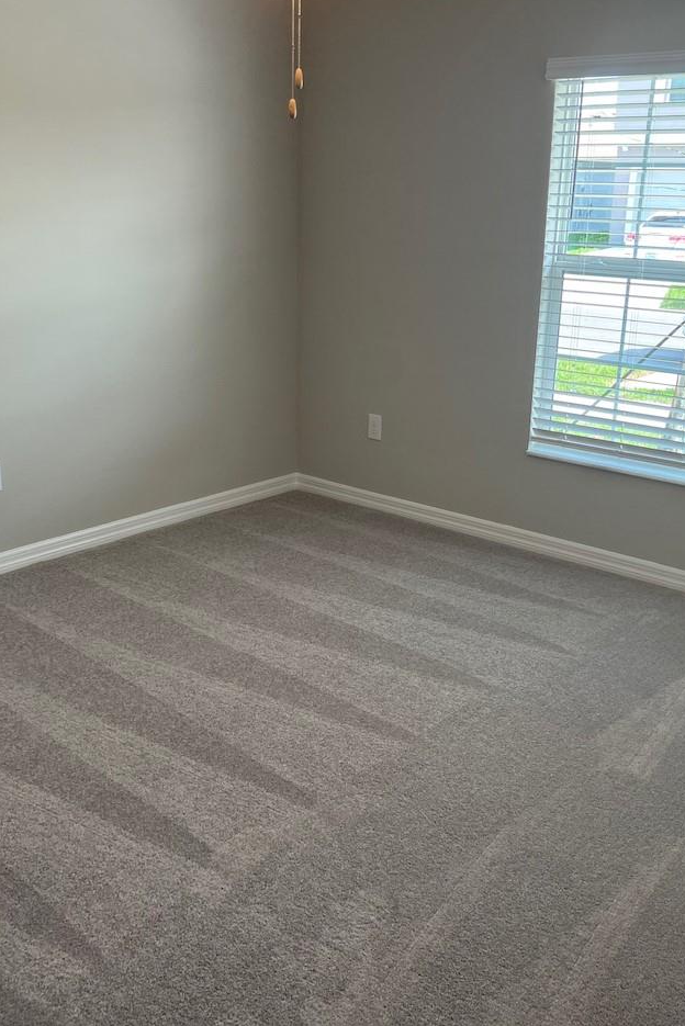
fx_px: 1055
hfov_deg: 36.0
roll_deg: -0.6
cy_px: 501
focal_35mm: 37
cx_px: 348
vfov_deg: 51.9
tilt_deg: -16.1
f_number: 1.5
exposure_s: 1/120
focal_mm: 5.7
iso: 80
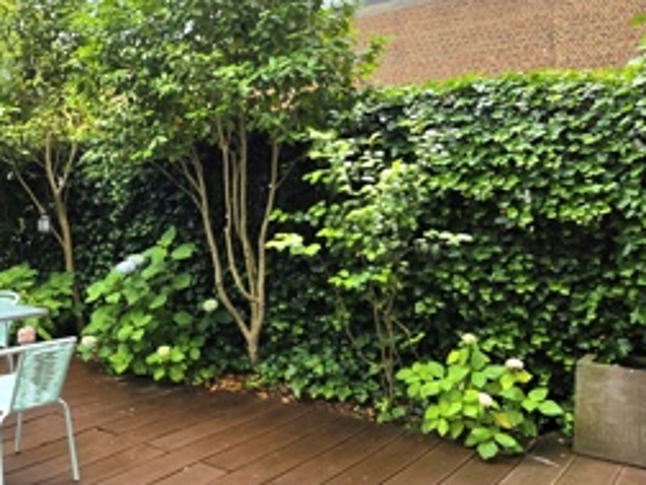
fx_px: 616
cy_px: 218
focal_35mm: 33
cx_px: 128
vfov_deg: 42.9
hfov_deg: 51.8
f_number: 1.9
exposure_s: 1/1250
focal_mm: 2.2
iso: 32
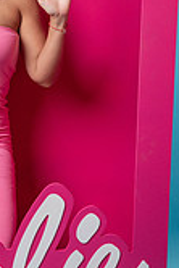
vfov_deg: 17.1
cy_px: 87
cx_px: 6
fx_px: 886
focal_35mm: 119
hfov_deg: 11.4
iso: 250
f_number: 5.6
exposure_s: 1/200
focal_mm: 44
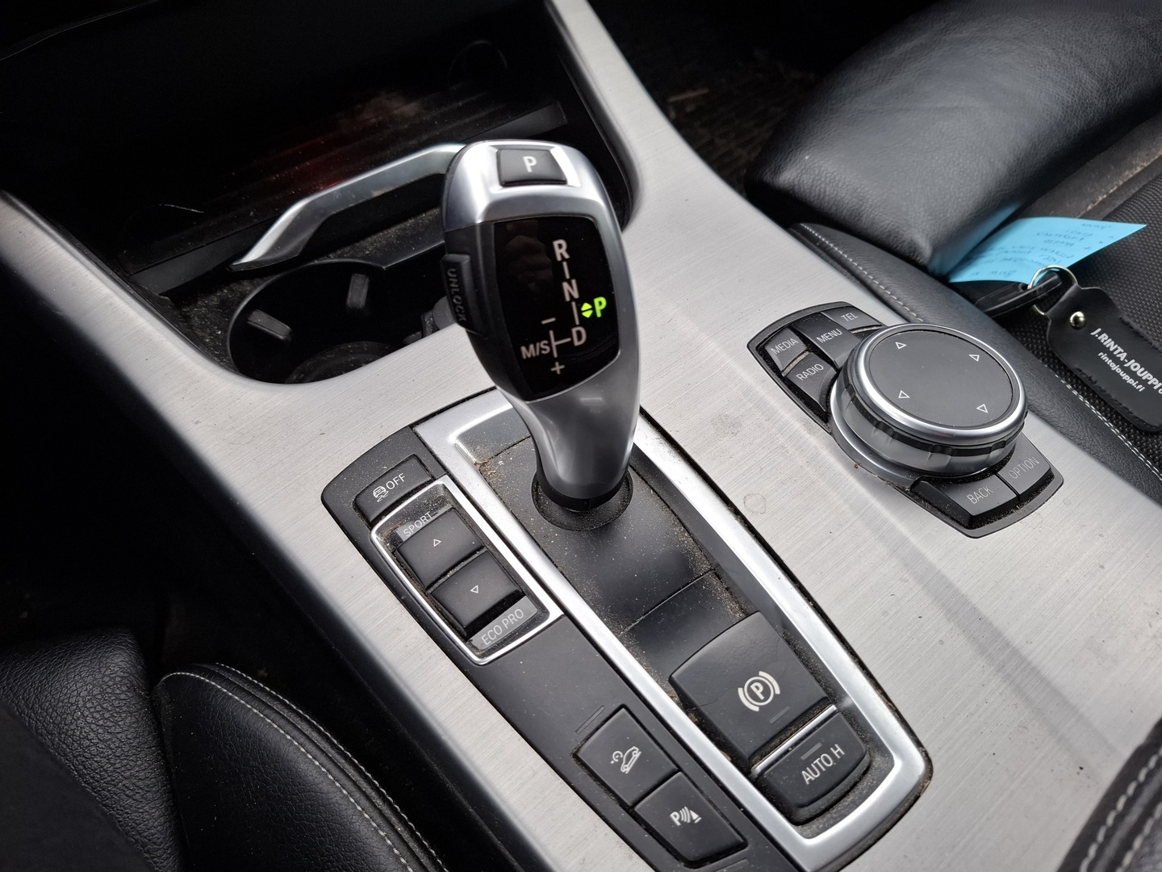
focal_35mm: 23
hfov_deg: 73.9
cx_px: 581
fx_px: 772
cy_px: 436
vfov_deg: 58.9
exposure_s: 1/177
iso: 50
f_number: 1.8
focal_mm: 5.54
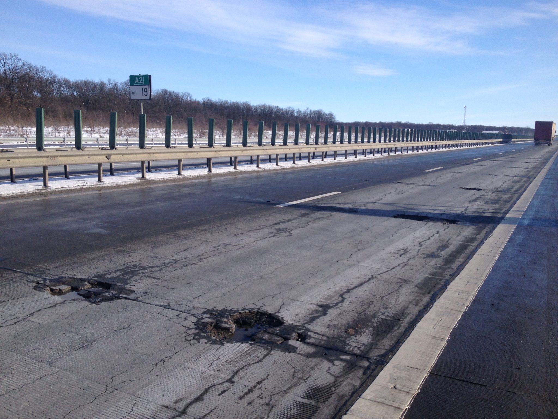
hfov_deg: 52.6
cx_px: 279
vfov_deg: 40.7
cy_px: 210
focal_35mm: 35
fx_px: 564
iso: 50
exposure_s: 1/1905
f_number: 2.4
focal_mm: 4.28
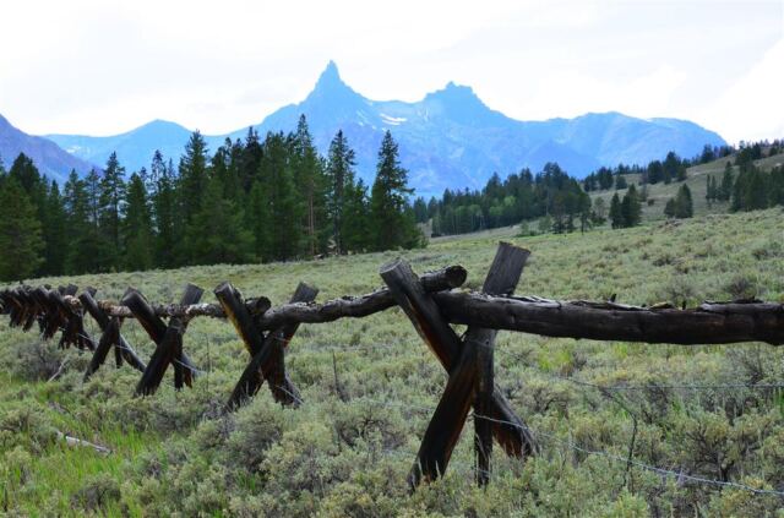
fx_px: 1499
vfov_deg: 19.6
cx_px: 392
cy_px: 259
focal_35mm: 69
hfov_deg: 29.3
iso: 200
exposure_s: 1/30
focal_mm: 46
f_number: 22
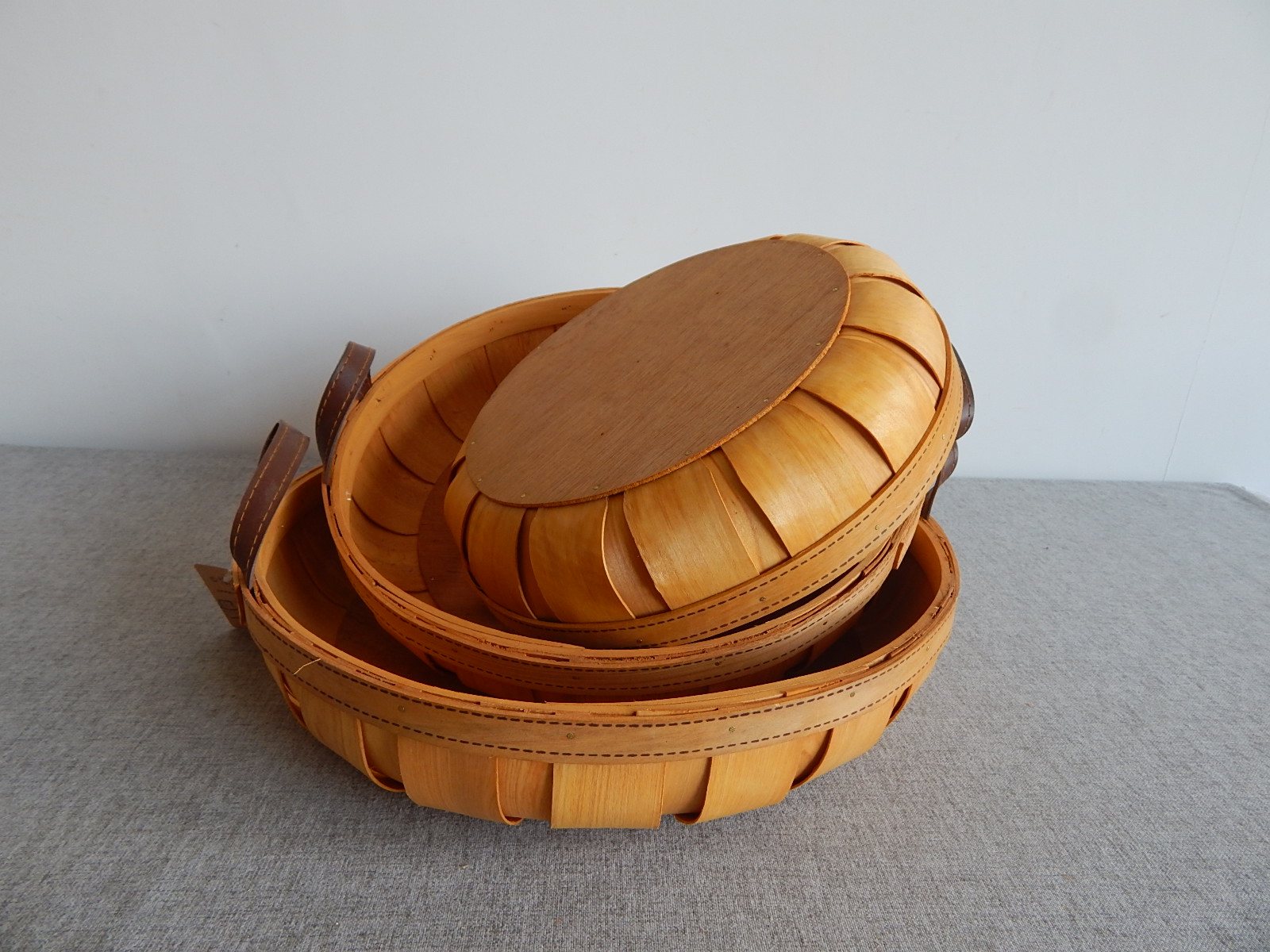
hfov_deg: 76.4
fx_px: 807
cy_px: 476
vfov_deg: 61.1
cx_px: 635
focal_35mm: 22
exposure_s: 1/50
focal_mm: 4
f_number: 3
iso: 125
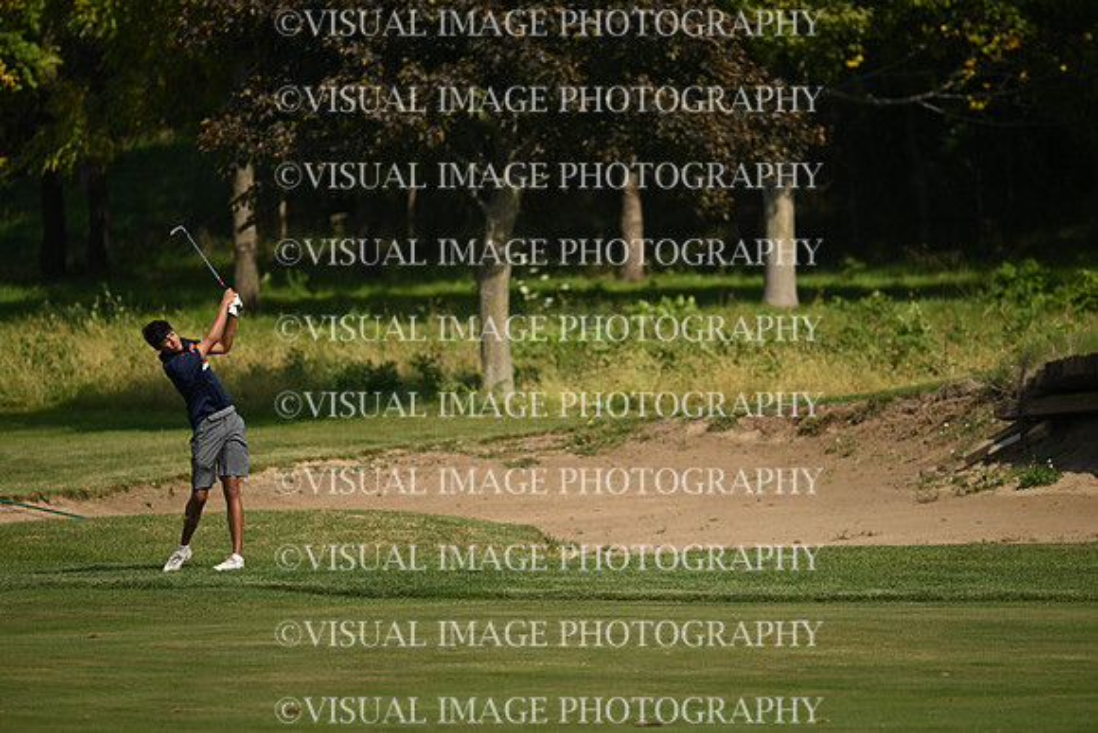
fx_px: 12202
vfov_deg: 3.4
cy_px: 366
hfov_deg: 5.2
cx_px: 549
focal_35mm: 400
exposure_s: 1/2500
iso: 320
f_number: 4.5
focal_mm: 400
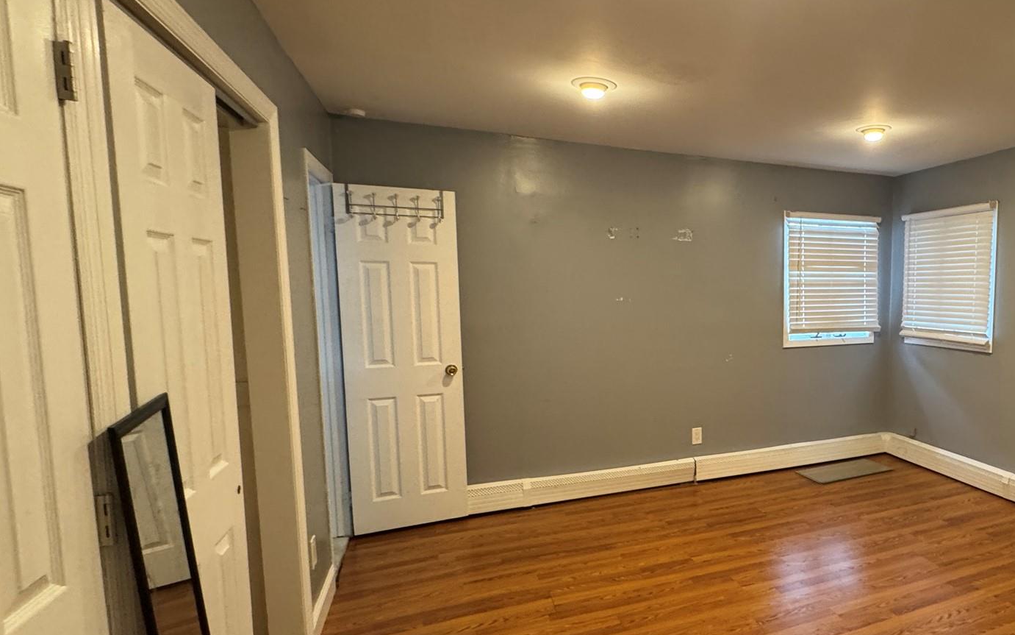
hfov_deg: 74.9
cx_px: 740
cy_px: 346
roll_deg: -0.4
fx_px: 609
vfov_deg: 55.0
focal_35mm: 22
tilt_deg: -5.0
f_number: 2.2
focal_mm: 2.22
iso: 320
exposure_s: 1/60
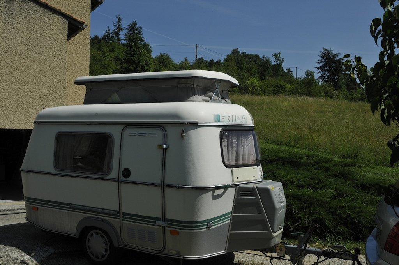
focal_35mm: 38
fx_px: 415
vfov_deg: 35.4
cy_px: 132
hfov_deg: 51.3
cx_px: 200
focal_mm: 25
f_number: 13
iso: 400
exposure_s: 1/750
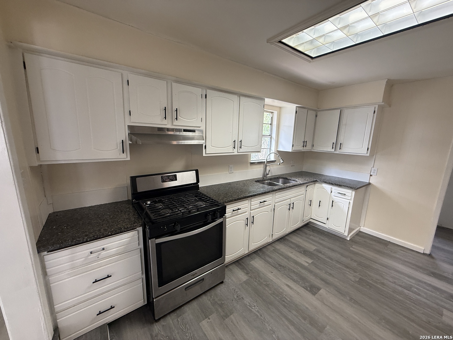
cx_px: 226
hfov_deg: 102.1
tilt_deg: -9.8
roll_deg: -2.2
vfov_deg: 85.7
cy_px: 170
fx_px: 183
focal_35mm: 14
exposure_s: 1/60
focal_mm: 2.22
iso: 160
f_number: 2.2
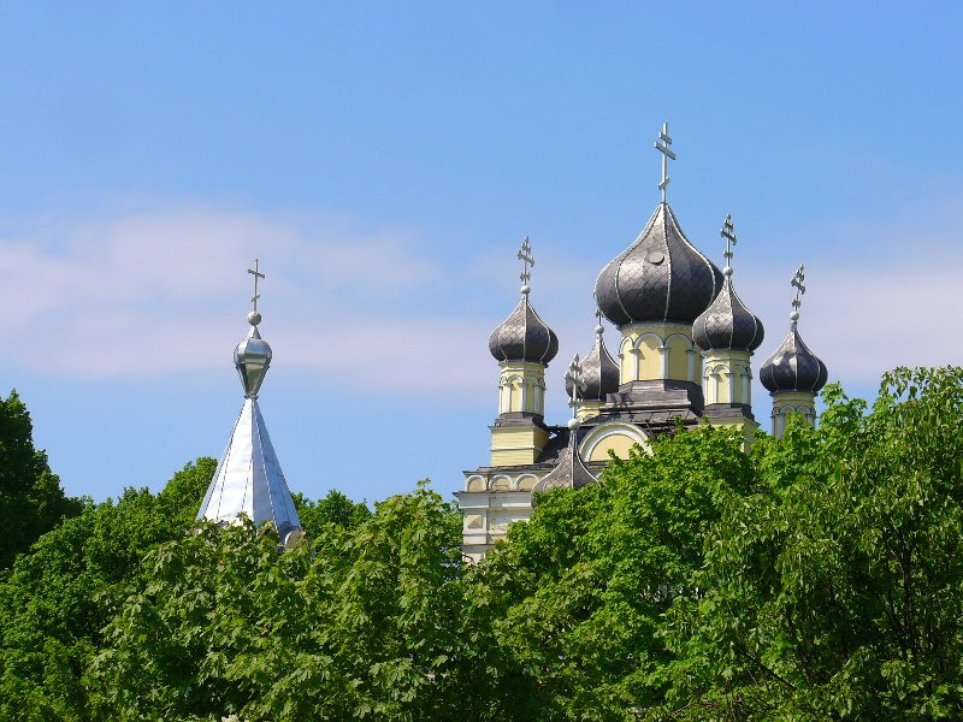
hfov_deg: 16.7
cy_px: 361
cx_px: 482
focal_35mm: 118
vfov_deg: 12.6
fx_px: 3283
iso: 64
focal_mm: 19.4
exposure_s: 1/200
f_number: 7.4
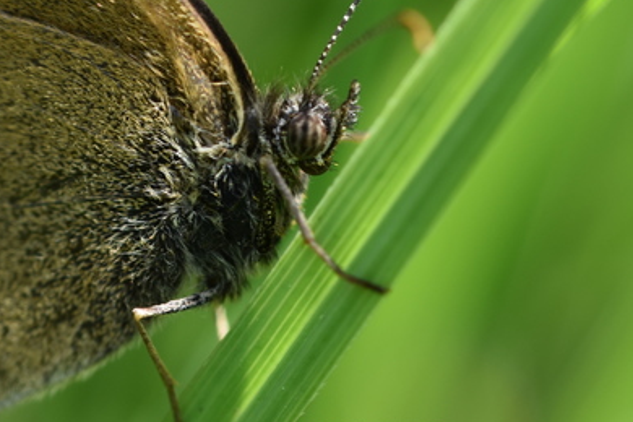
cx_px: 55
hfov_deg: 5.3
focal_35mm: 387
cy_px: 54
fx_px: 6808
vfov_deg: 3.5
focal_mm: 105
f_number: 8
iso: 140
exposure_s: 1/125
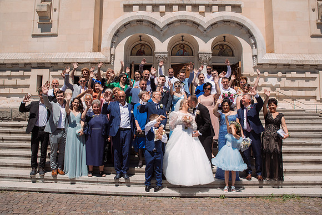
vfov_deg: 49.1
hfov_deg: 68.9
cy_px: 101
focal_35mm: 26
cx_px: 160
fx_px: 235
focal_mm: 24
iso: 200
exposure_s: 1/2500
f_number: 4
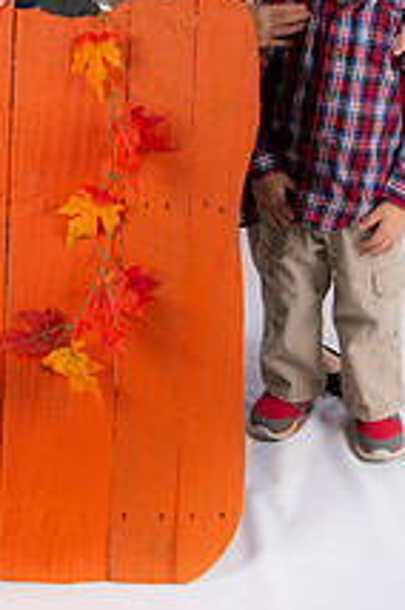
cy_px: 83
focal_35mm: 80
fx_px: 1354
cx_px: 124
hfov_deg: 17.0
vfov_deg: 24.8
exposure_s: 1/200
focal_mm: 38
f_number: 5.6
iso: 100
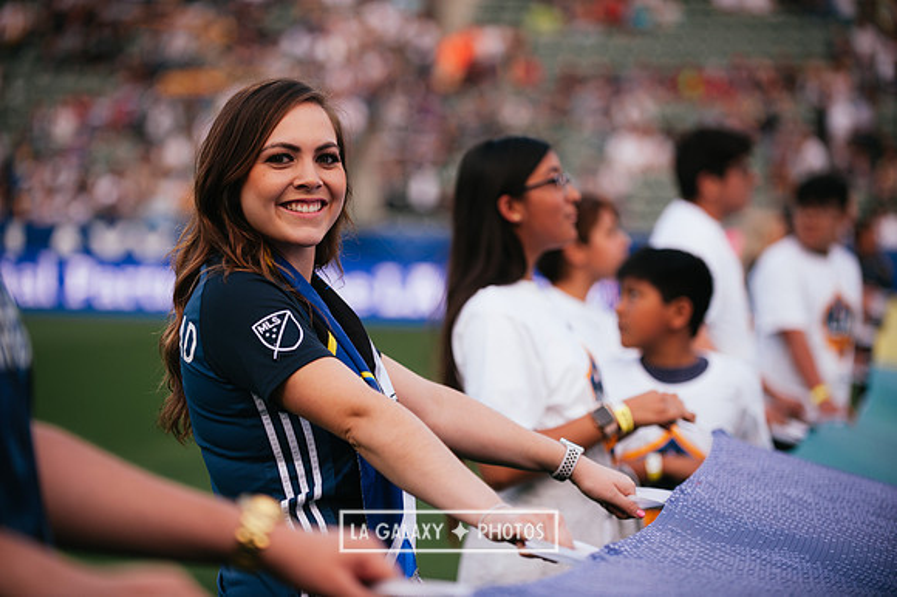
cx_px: 448
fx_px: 3237
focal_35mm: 130
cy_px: 298
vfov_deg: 10.5
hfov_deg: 15.8
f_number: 2.8
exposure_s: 1/800
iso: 250
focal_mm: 130
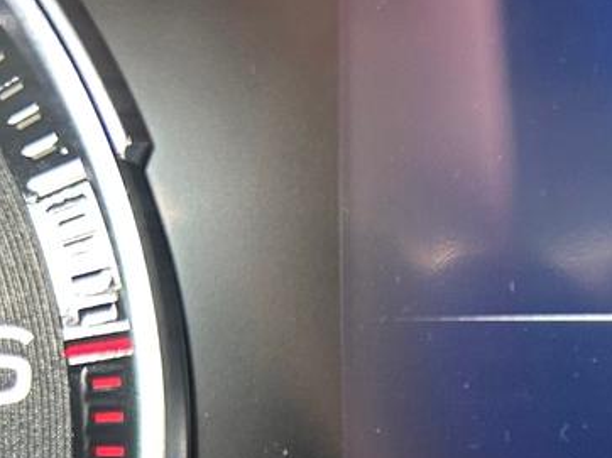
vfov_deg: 14.9
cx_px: 864
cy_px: 696
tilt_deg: -23.7
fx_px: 1625
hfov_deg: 19.2
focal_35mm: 92
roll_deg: +1.4
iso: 200
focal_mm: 5.7
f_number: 1.5
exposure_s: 1/60
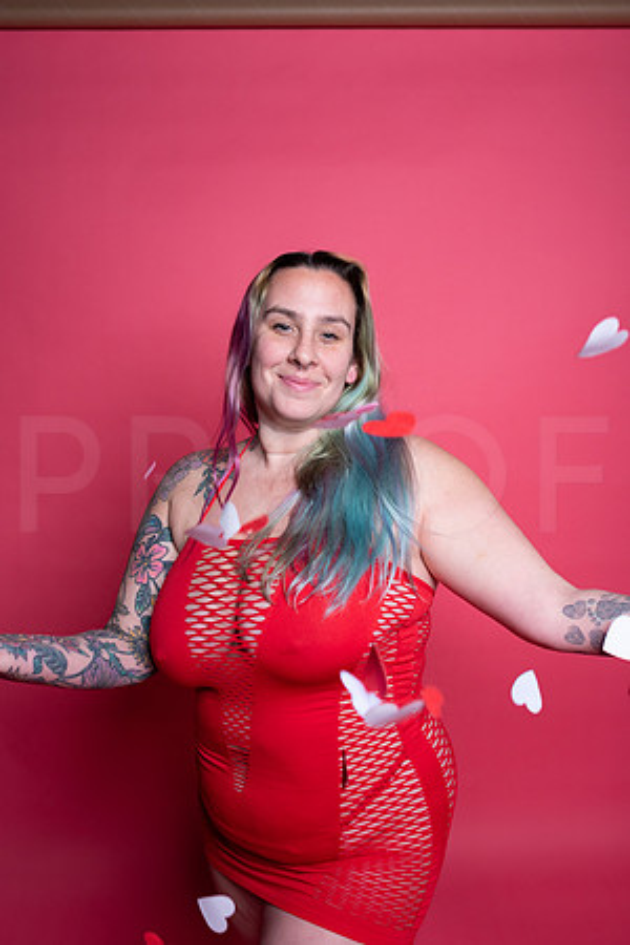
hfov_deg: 37.9
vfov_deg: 54.4
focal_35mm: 35
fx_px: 919
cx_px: 315
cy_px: 472
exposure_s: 1/400
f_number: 5.6
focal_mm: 35
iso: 250
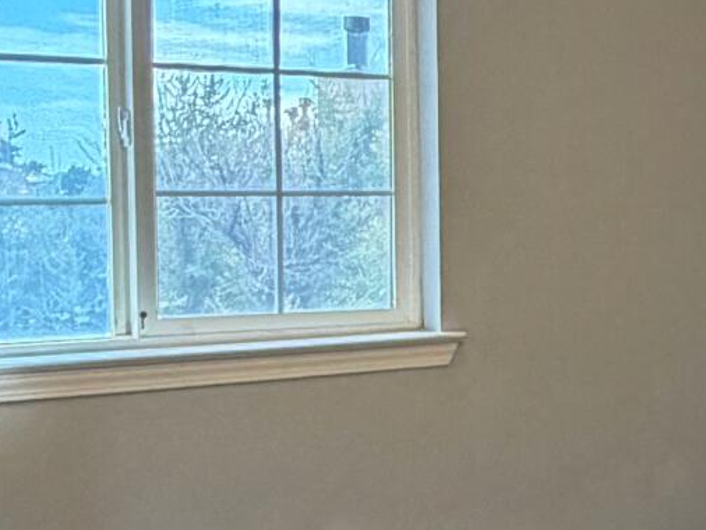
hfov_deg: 20.8
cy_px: 271
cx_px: 989
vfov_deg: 17.8
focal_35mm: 83
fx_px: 1694
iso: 250
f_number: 2.2
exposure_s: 1/120
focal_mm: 2.22
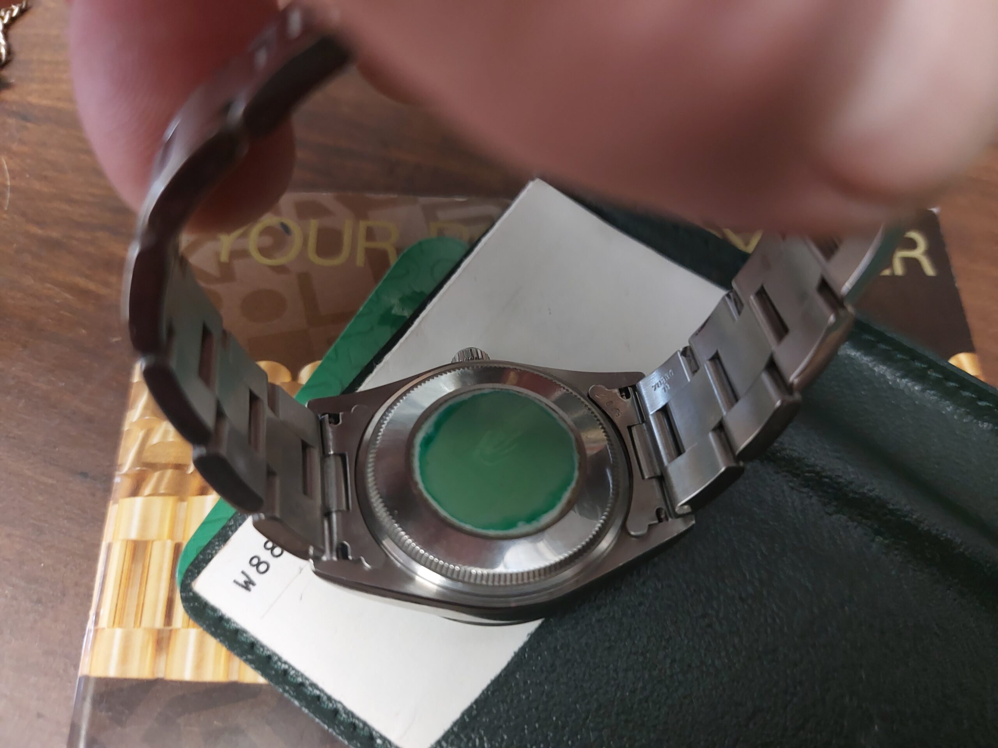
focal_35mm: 25
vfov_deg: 54.9
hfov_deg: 69.4
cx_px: 499
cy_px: 374
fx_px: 721
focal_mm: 5.23
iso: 320
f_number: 1.8
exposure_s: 1/33.3
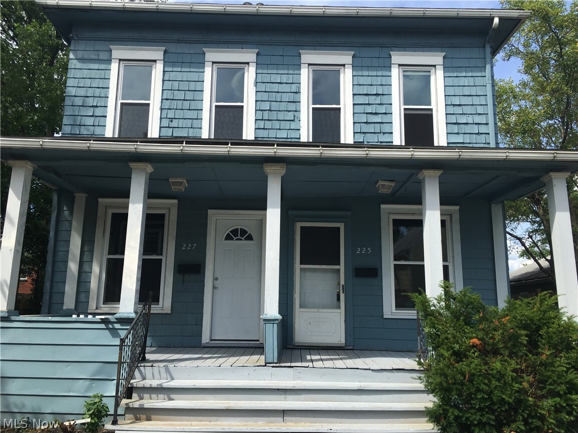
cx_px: 289
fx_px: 484
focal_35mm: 29
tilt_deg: +11.4
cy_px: 216
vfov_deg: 48.2
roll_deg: -1.0
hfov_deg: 61.7
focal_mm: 4.15
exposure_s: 1/1115
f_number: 2.2
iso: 25
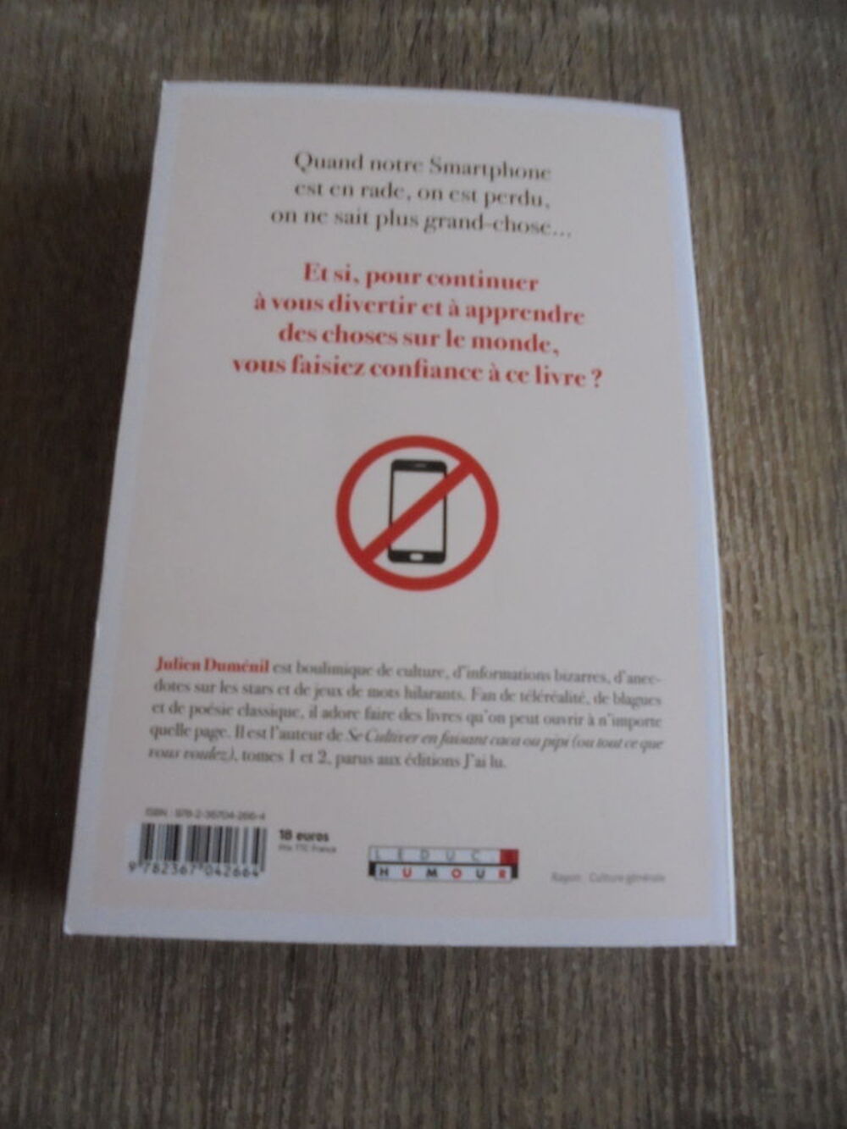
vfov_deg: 67.3
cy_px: 564
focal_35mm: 26
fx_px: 848
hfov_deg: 53.1
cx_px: 424
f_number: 3.5
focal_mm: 4.6
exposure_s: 1/30
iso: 400
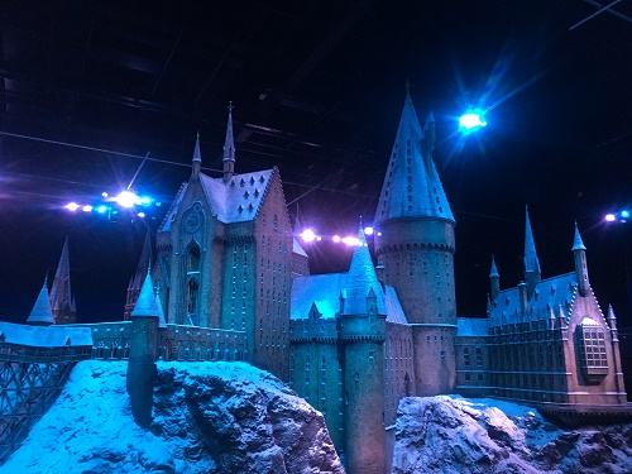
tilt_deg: +13.2
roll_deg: -0.1
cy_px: 237
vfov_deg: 48.2
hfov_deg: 61.7
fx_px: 529
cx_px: 316
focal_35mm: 29
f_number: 2.2
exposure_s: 1/33
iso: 200
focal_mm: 4.15
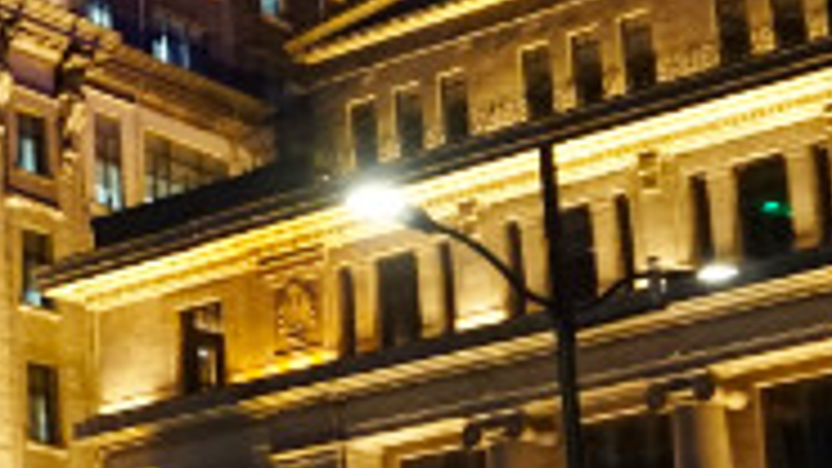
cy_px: 286
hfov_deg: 15.0
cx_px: -261
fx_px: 3000
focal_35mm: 136
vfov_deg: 8.9
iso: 2000
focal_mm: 20
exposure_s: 1/60
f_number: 4
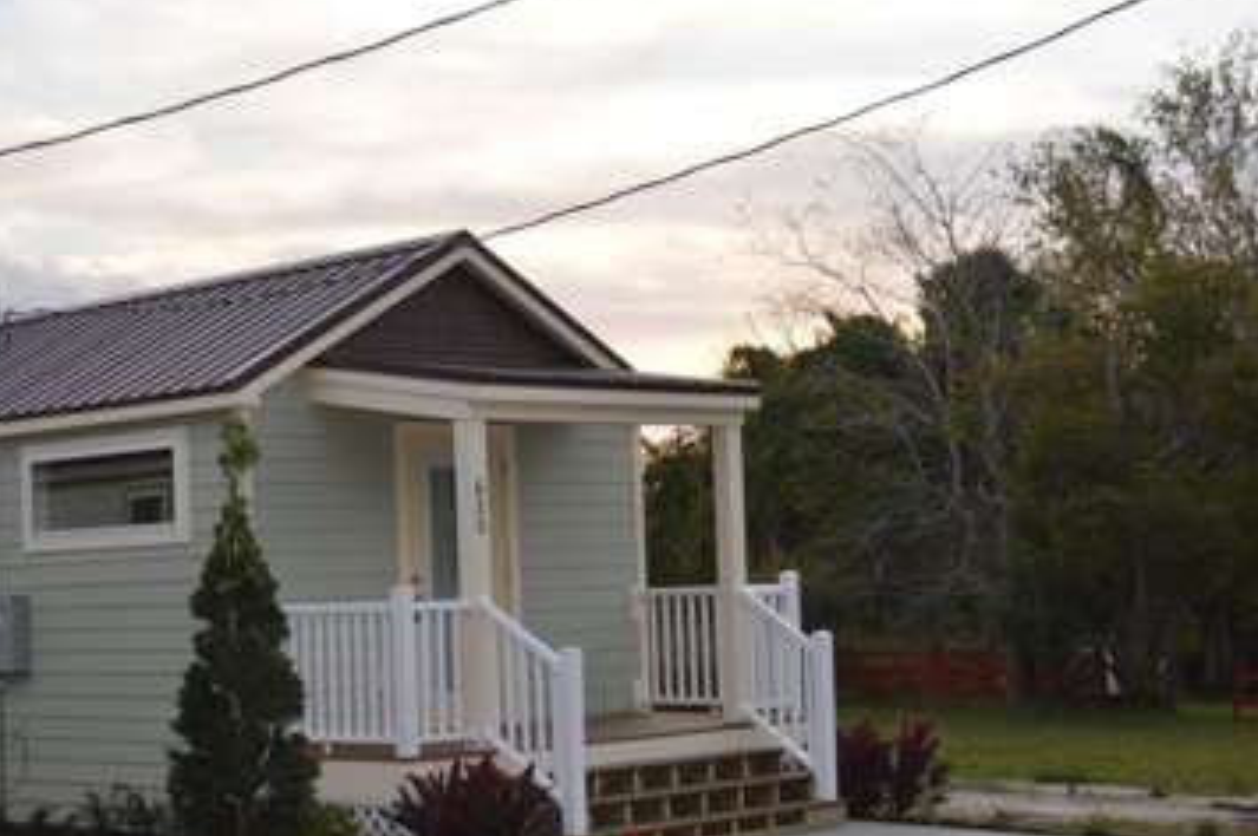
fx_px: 2409
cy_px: 537
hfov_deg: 29.3
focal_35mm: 69
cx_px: 610
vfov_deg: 19.6
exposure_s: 1/125
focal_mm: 34
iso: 250
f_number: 5
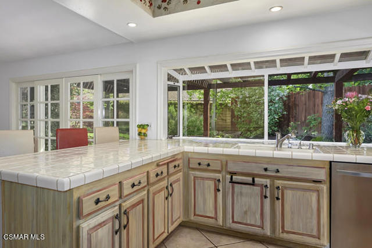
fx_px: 201
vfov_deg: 63.2
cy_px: 124
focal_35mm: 20
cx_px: 186
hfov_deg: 85.5
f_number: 7.1
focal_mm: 19.5
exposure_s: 1/15
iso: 400
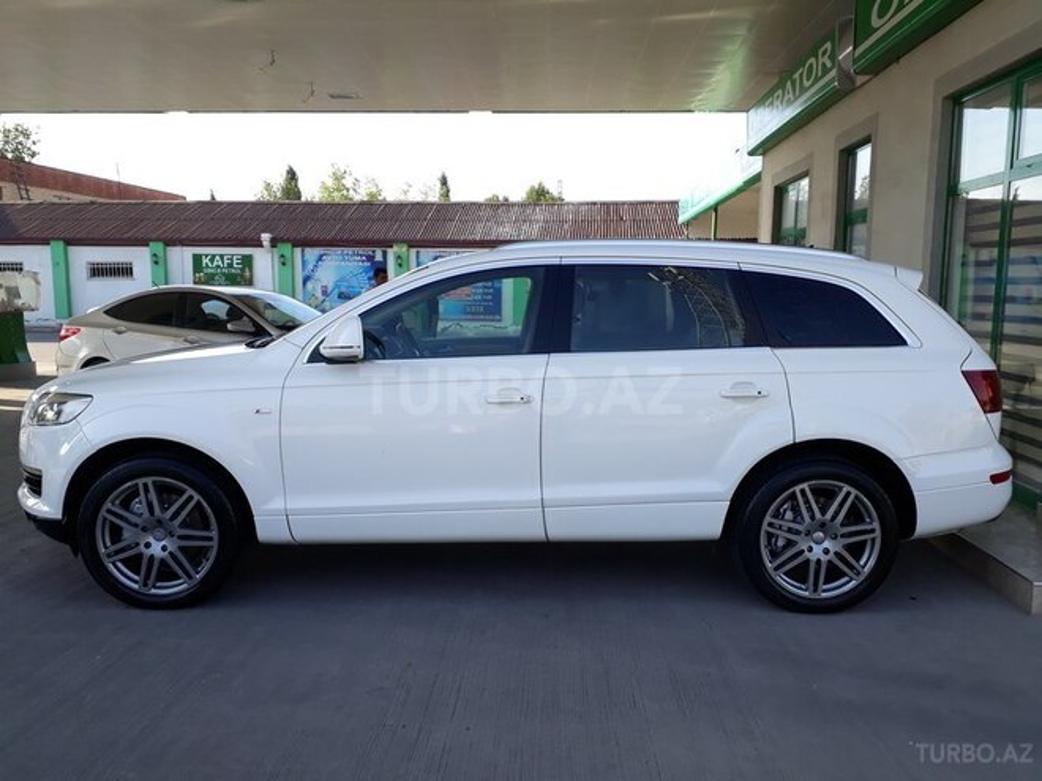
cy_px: 390
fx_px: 813
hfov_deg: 65.3
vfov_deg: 51.4
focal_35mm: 27
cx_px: 521
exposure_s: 1/352
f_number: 1.9
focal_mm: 3.6
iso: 40
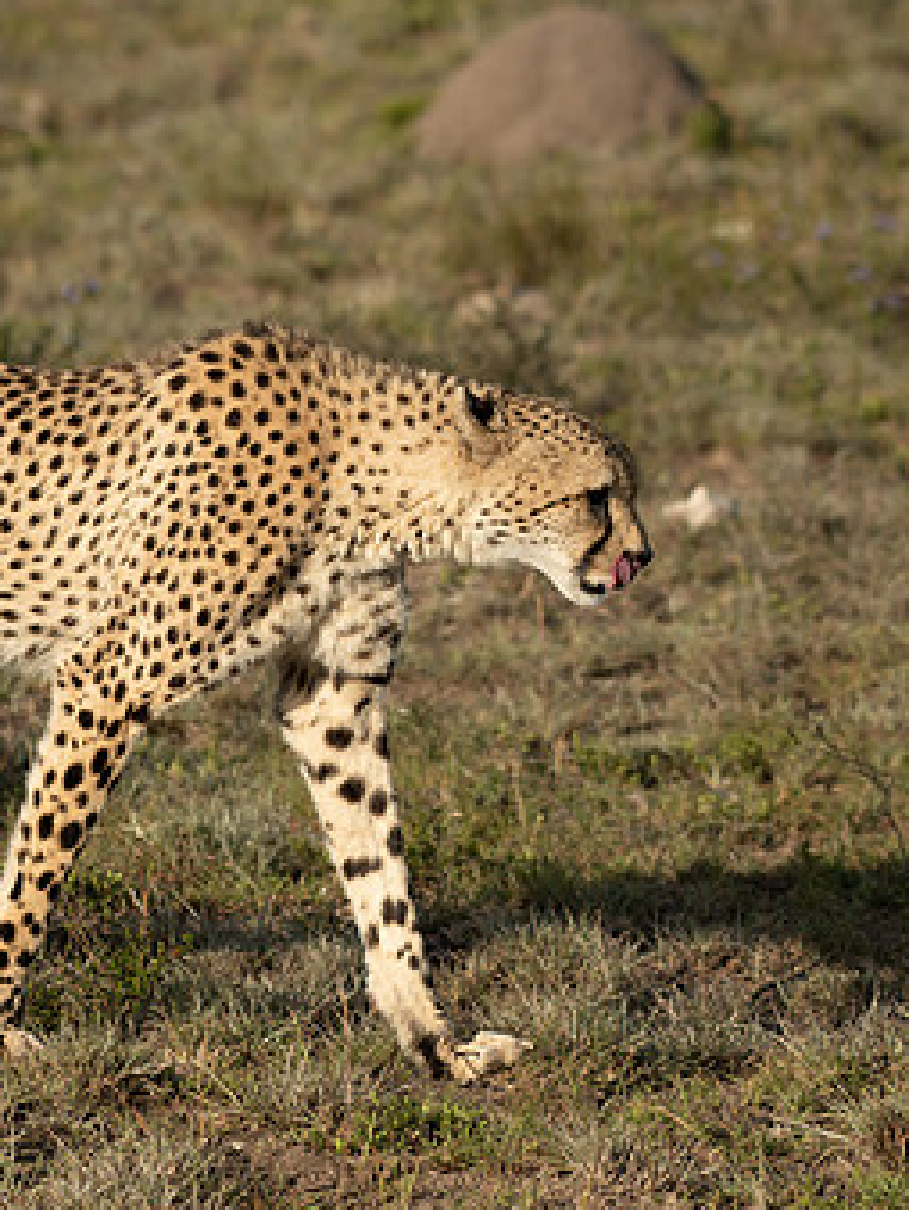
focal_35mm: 382
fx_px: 13358
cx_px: 153
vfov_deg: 5.2
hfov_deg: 3.9
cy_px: 616
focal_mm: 200
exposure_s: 1/1250
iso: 250
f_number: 5.6
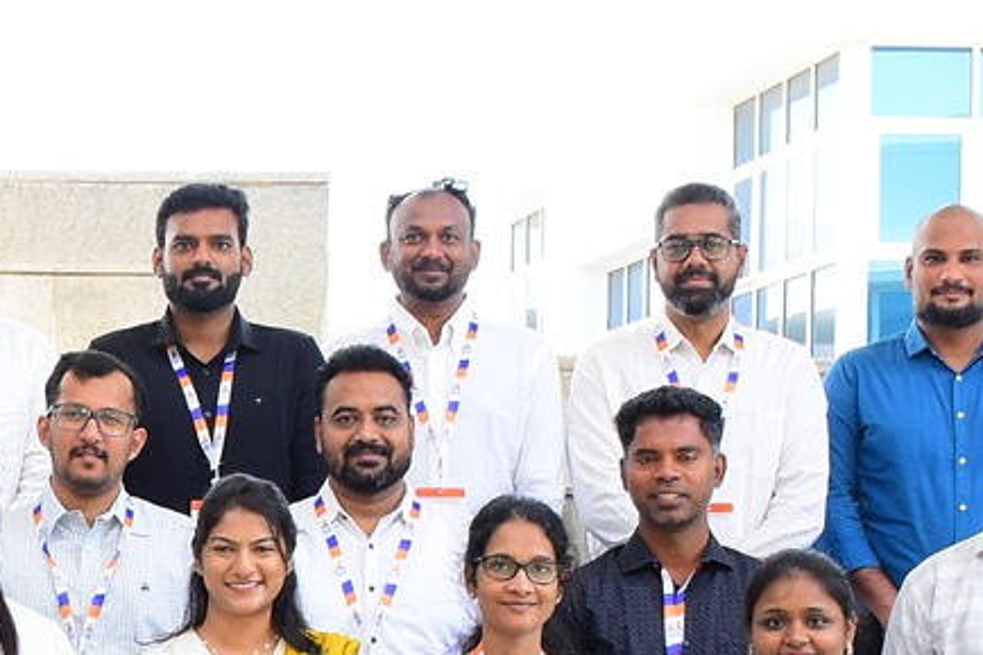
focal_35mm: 137
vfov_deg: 9.9
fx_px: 3739
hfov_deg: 14.4
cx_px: -274
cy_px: 786
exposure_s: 1/125
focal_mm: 22
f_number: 6.3
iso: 400
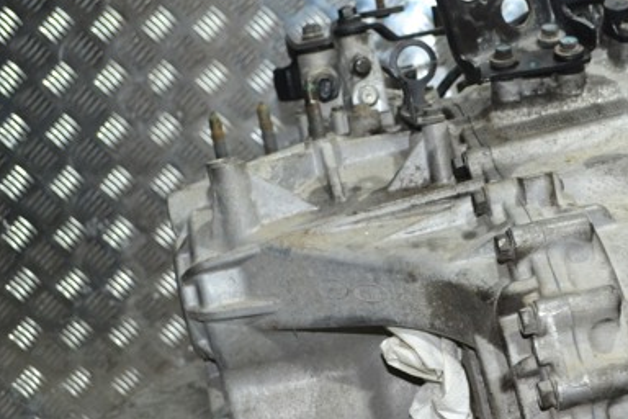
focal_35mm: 65
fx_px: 1134
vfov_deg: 20.9
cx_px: 487
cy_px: 270
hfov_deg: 30.3
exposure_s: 1/60
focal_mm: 26
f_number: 4.2
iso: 1400
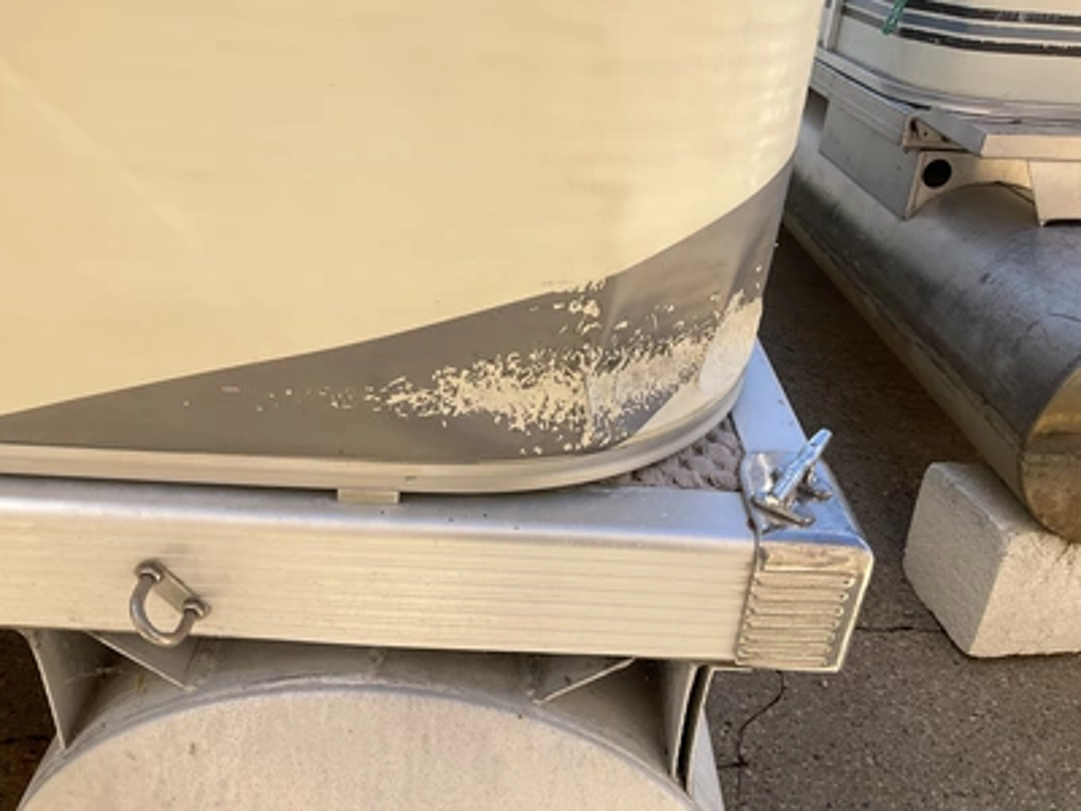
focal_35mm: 29
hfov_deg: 61.7
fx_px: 906
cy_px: 406
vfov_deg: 48.2
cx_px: 540
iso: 25
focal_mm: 3
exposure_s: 1/719
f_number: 1.8
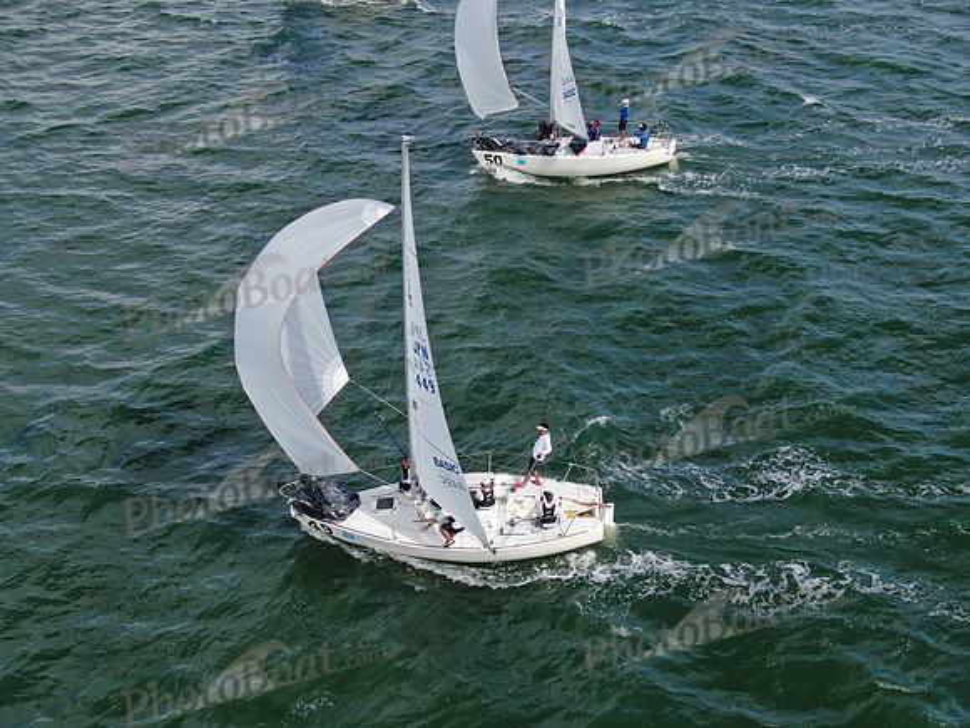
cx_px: 485
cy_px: 364
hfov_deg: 39.7
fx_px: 1345
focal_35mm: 48
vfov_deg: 30.3
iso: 100
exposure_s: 1/640
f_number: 3.8
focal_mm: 8.6
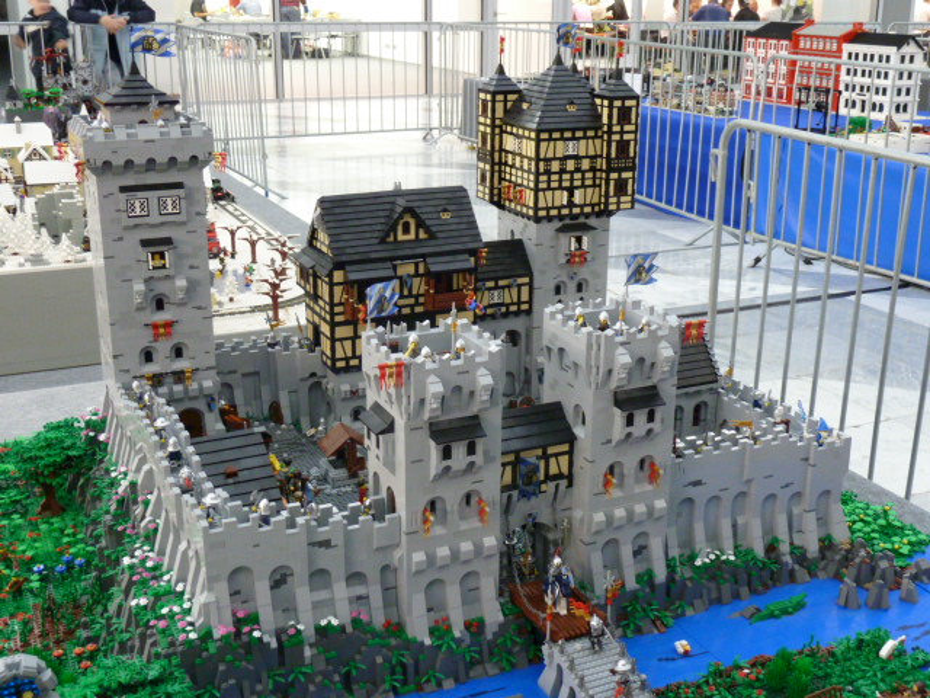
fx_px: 1128
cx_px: 465
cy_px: 349
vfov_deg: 34.3
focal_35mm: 42
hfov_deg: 44.8
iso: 400
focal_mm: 6.9
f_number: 3.7
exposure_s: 1/8
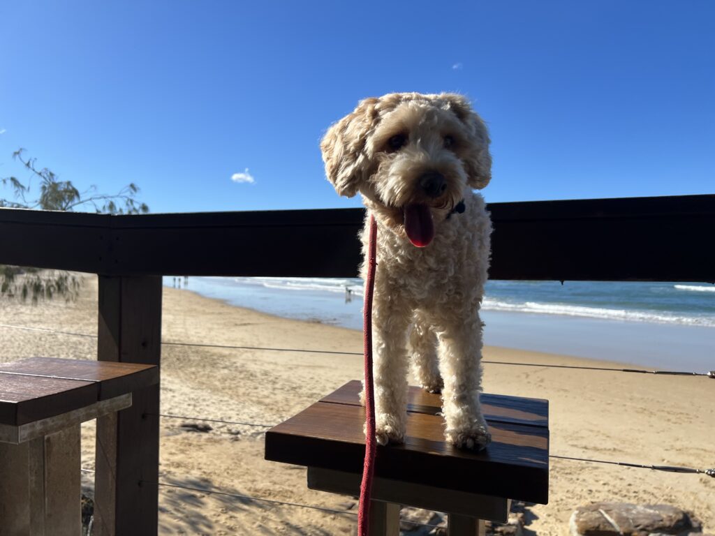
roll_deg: +0.1
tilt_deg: -0.2
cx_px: 358
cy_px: 268
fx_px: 537
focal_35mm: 26
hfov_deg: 67.3
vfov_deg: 53.1
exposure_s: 1/4630
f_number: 1.5
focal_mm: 5.7
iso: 50
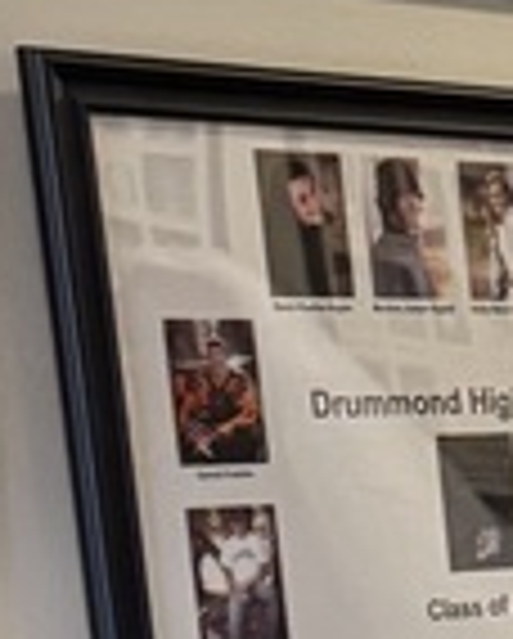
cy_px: 1328
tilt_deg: -16.4
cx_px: 1701
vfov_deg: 10.4
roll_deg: +1.8
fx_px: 3201
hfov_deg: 7.6
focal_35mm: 169
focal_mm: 6.76
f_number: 1.78
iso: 320
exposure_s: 1/60
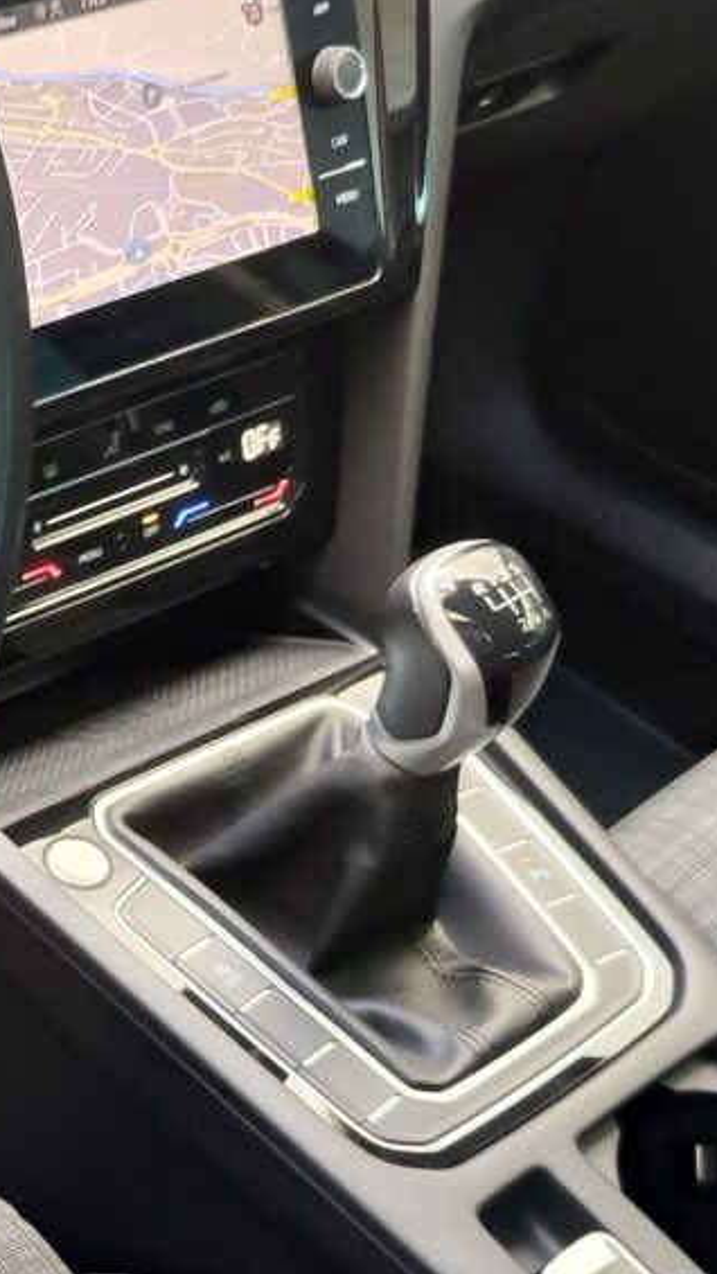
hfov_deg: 15.5
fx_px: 2399
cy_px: 789
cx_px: -390
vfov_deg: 29.6
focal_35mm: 71
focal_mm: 7.01
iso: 430
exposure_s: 1/50
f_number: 1.69
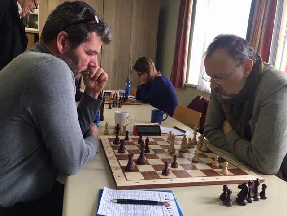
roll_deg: -3.6
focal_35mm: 29
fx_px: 240
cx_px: 144
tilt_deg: -9.3
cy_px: 108
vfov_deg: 48.2
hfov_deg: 61.7
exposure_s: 1/33
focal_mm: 4.15
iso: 32
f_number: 2.2
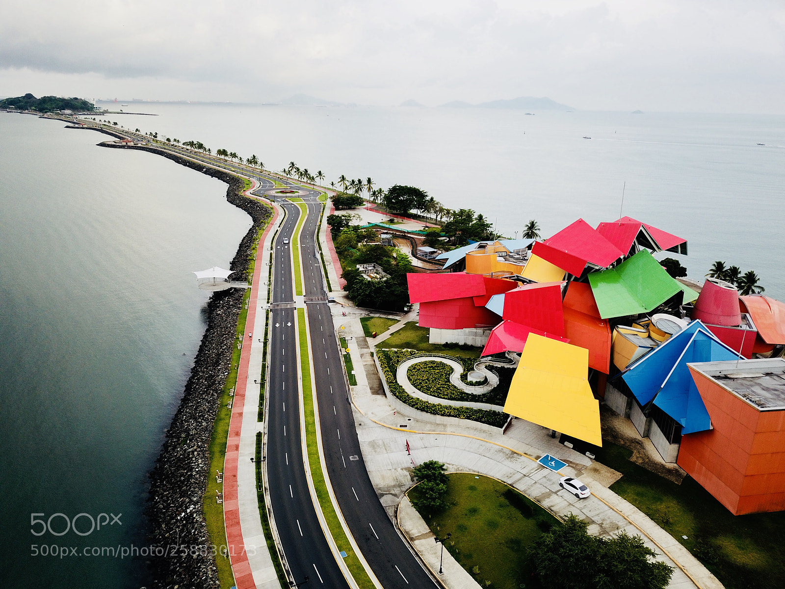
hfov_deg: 67.3
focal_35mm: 26
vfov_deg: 53.1
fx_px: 590
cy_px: 294
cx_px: 392
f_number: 2.2
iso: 100
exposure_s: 1/117
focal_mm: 4.73
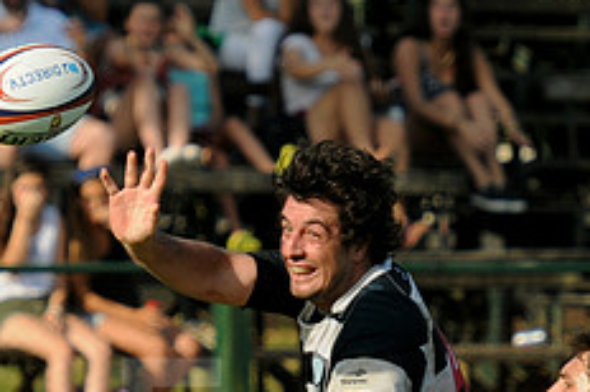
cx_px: 13
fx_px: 11047
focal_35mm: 675
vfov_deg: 2.0
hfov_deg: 3.1
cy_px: 434
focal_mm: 180
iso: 320
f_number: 4
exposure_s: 1/1000
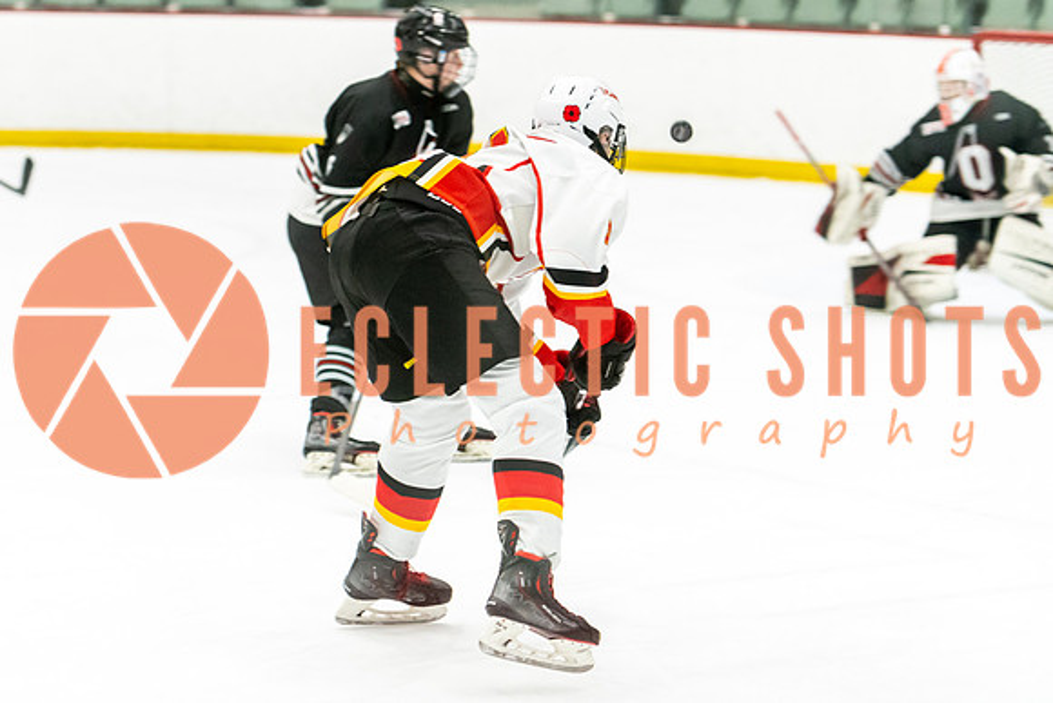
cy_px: 226
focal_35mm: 143
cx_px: 338
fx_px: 4187
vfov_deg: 9.6
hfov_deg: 14.3
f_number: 2.8
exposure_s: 1/640
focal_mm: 102
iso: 3200
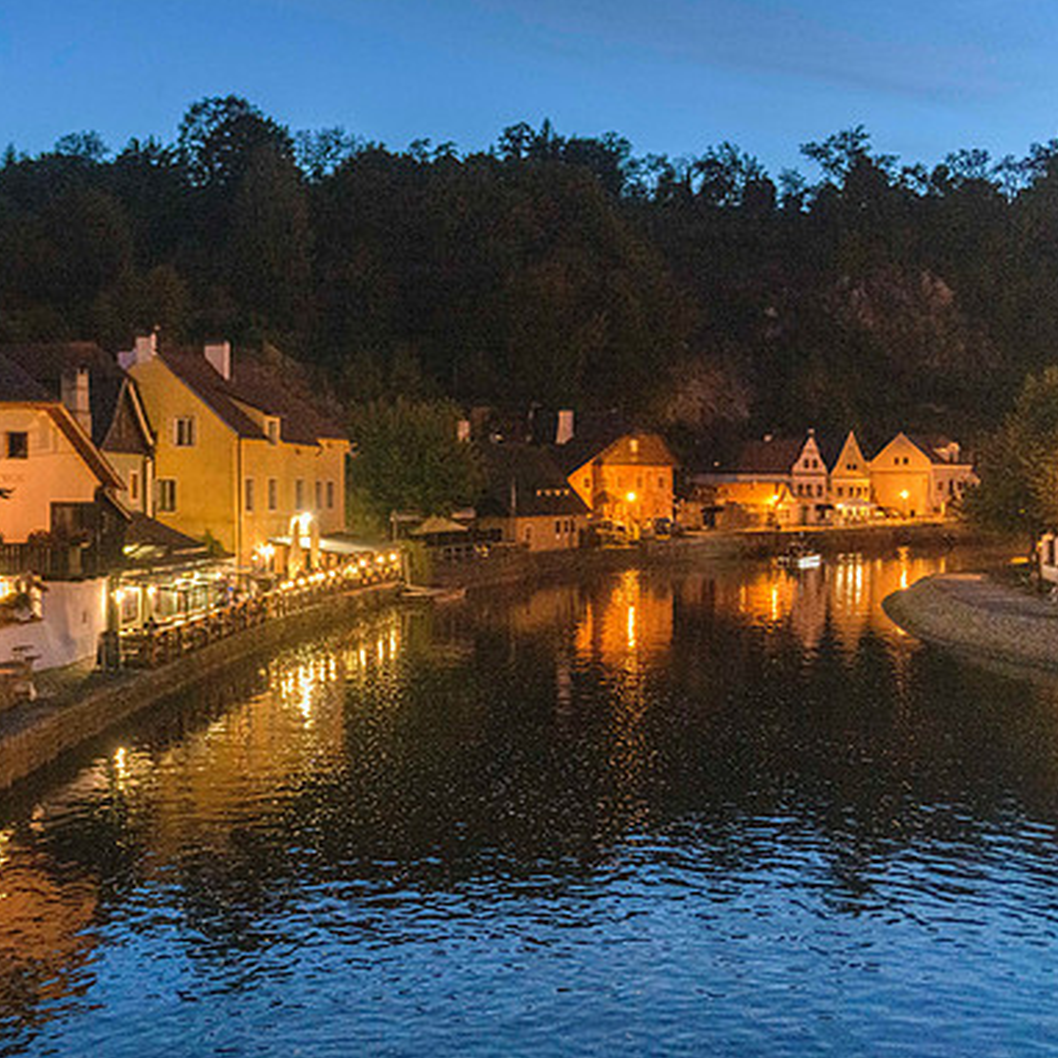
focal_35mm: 43
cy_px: 533
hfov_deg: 38.7
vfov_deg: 39.2
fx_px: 1487
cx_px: 343
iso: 12800
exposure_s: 1/60
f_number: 2.8
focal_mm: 32
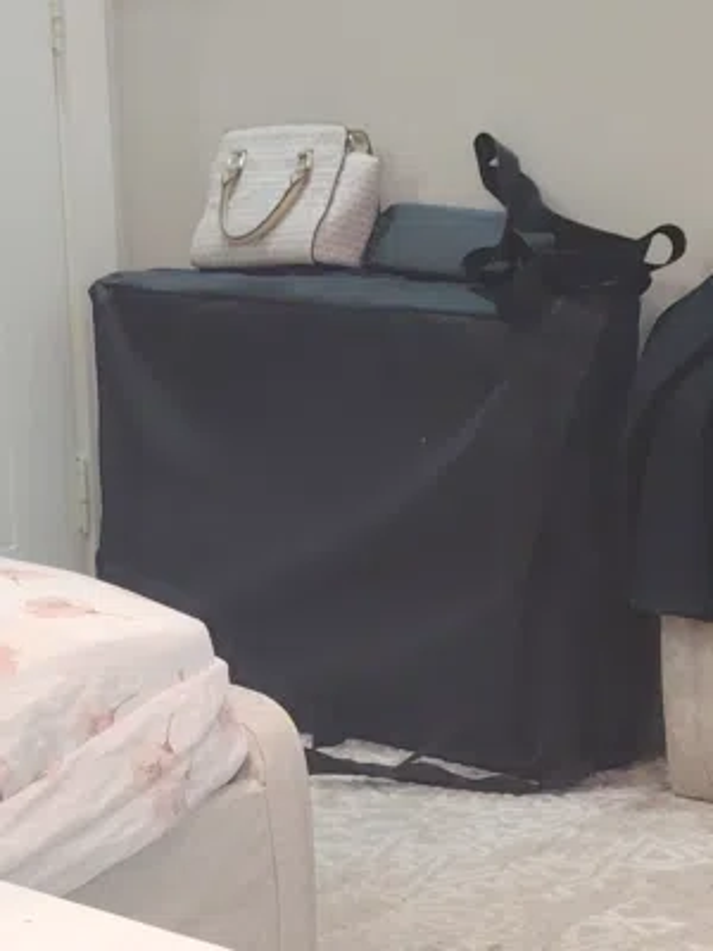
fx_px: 2719
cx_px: 356
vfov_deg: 19.8
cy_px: 476
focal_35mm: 99
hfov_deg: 14.9
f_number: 1.75
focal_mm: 5.25
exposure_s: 1/25
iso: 376
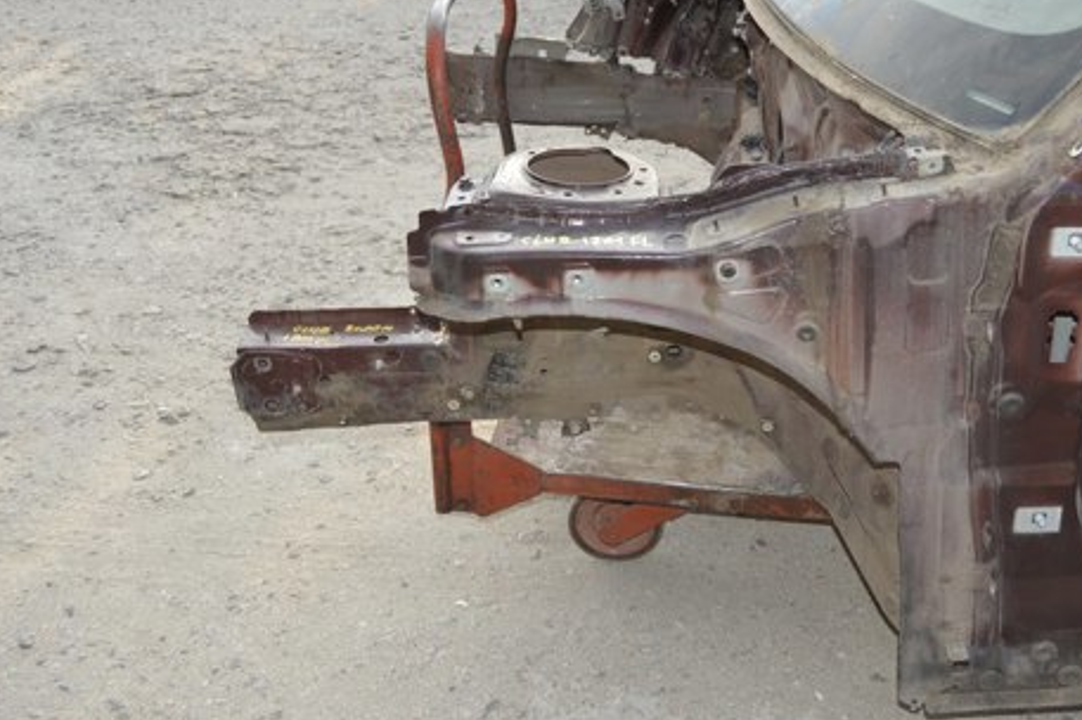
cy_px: 297
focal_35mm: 42
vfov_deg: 31.8
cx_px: 698
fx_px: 1261
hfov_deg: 45.9
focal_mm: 20
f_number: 5
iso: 100
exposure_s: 1/200
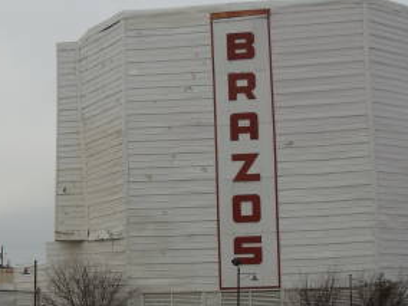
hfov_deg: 19.7
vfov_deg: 14.9
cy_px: 184
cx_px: 122
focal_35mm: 99
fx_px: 1167
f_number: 7.1
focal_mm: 6
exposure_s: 1/160
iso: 80
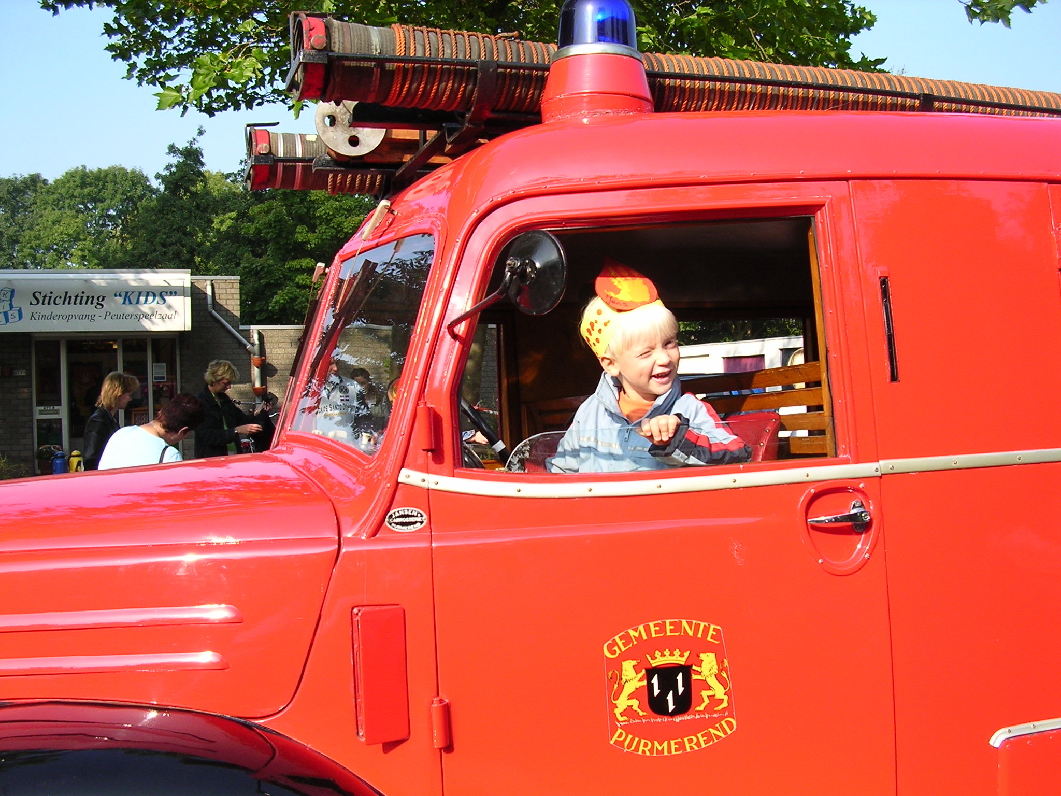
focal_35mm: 38
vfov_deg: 37.7
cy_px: 398
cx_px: 530
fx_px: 1165
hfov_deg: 49.0
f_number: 2.8
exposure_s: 1/444
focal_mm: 5.8
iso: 100
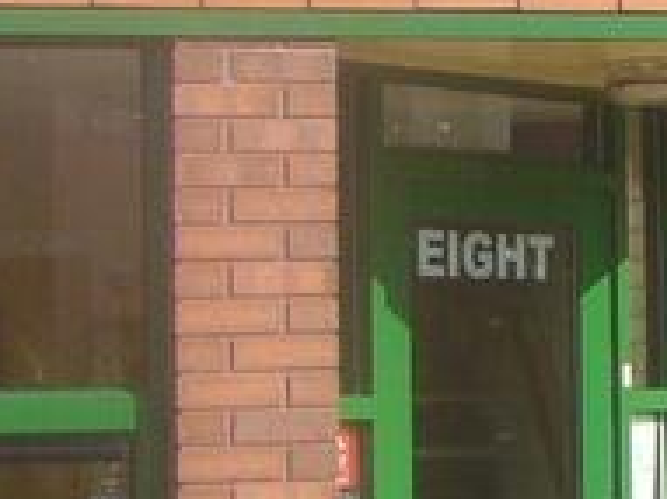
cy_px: 87
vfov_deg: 8.1
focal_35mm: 183
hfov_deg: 10.0
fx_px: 3524
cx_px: 1313
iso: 80
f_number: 5.6
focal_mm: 5.8
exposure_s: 1/200
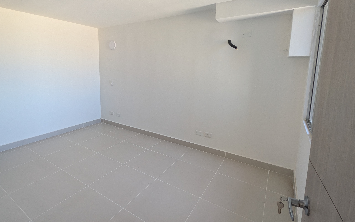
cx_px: 159
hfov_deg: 87.7
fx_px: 184
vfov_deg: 61.7
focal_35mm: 19
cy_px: 88
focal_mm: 1.85
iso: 63
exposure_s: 1/36
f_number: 2.2
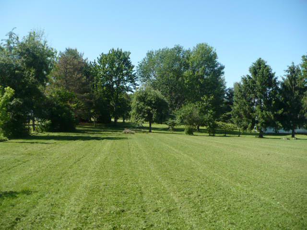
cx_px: 154
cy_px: 115
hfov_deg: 50.1
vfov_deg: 38.7
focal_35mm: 37
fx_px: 328
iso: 100
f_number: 2.8
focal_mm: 6.1
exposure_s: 1/800
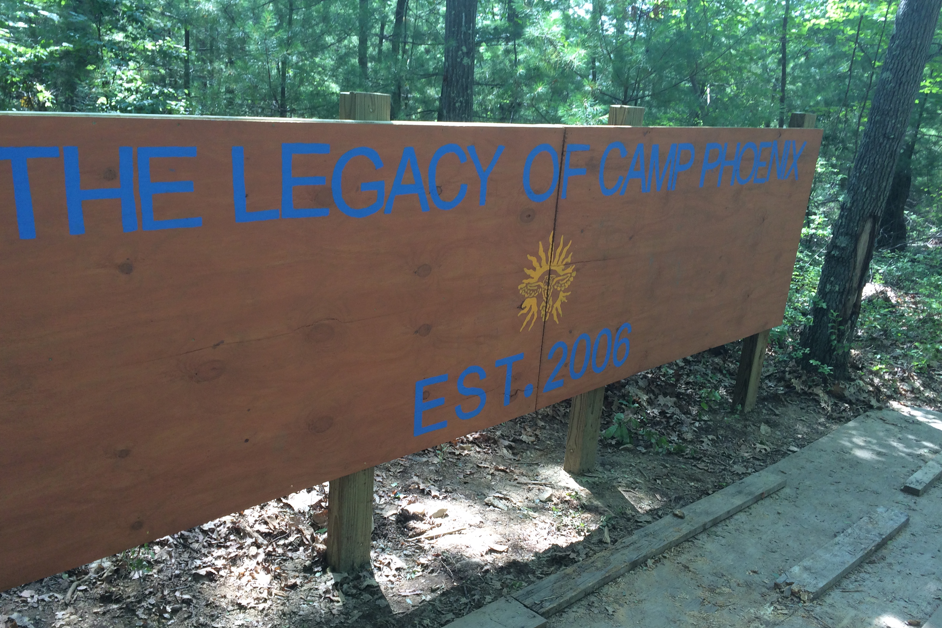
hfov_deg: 60.3
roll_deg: -3.2
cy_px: 321
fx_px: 811
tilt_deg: -18.7
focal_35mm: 31
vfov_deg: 42.3
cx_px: 462
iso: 50
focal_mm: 4.15
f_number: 2.2
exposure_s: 1/120
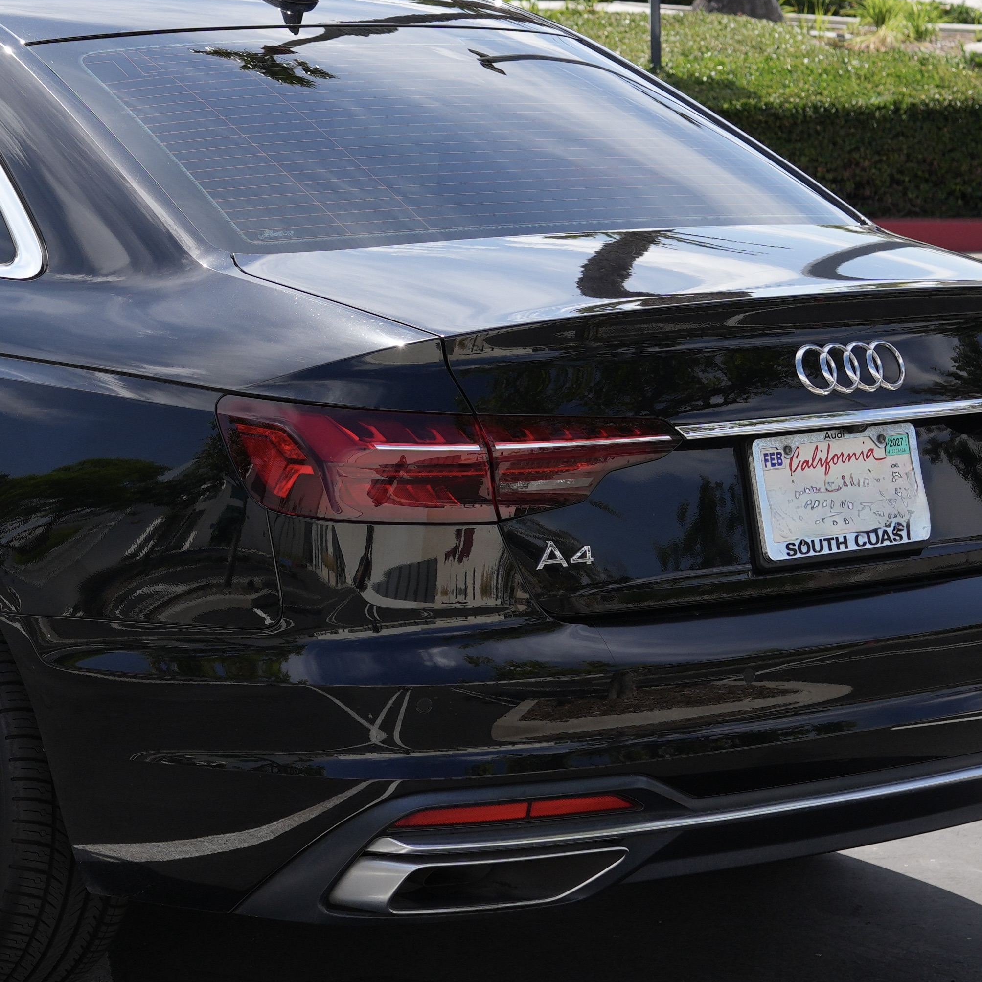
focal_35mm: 118
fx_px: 3787
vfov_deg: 14.7
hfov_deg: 14.6
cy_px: 260
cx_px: 74
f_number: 4
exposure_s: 1/640
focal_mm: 30
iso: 100
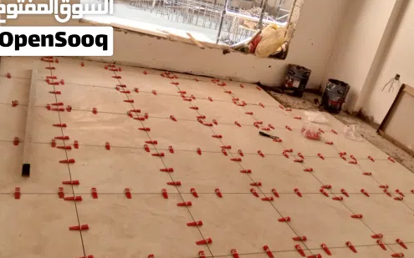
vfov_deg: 34.0
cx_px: 239
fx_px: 417
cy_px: 176
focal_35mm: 37
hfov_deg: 52.5
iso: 319
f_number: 1.6
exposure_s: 1/50
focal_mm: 4.09
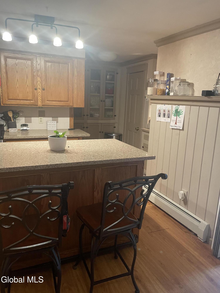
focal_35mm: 26
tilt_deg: -10.8
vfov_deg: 67.3
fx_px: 220
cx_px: 110
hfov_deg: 53.1
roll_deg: -2.5
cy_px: 146
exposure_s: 1/60
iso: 320
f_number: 1.6
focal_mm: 4.2
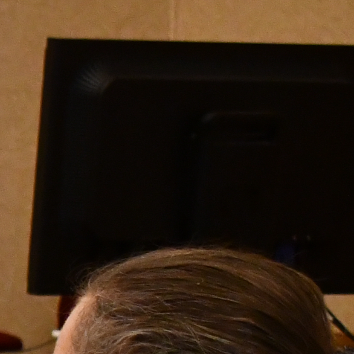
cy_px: 582
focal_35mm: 342
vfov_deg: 5.1
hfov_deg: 4.9
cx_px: -740
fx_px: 3957
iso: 3200
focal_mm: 40
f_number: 4.8
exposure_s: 1/80
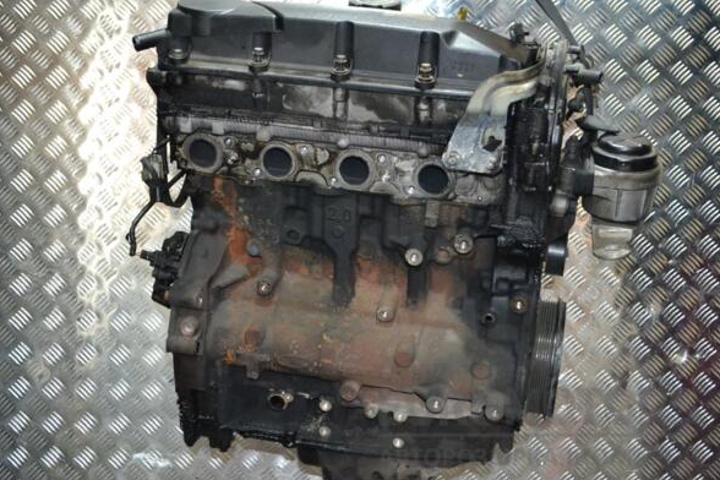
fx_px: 1040
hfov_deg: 38.2
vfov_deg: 26.0
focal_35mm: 52
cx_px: 355
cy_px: 244
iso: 2800
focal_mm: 34
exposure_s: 1/60
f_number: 5
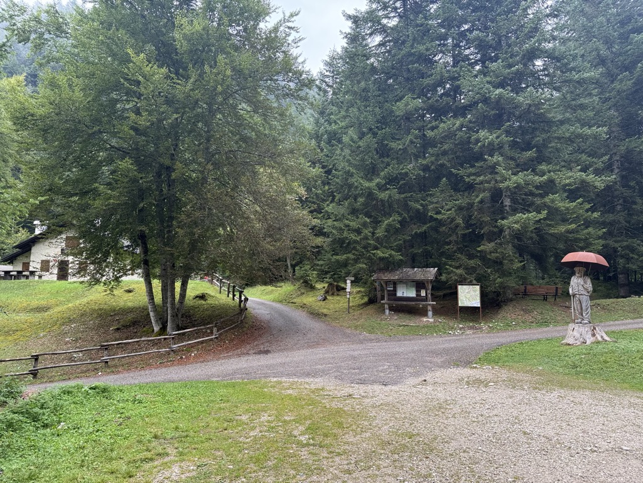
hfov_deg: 71.6
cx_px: 322
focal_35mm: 24
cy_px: 242
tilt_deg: +7.0
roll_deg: -0.7
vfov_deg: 56.8
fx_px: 446
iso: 50
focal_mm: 6.76
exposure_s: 1/134
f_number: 1.78
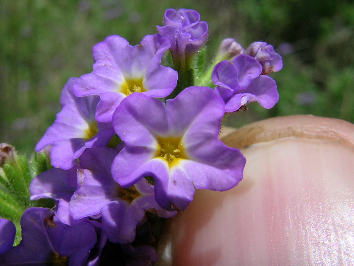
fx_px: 286
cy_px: 133
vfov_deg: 49.8
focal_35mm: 28
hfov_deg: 63.4
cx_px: 177
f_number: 7.9
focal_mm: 5.8
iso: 50
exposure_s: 1/375
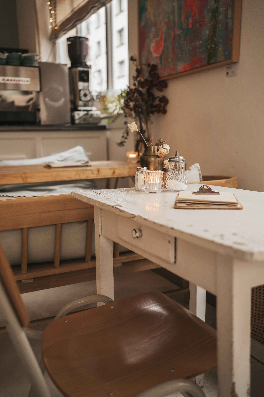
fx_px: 385
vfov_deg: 54.4
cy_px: 198
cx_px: 132
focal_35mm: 35
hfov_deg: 37.9
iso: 800
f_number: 2.8
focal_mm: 35
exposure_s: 1/160
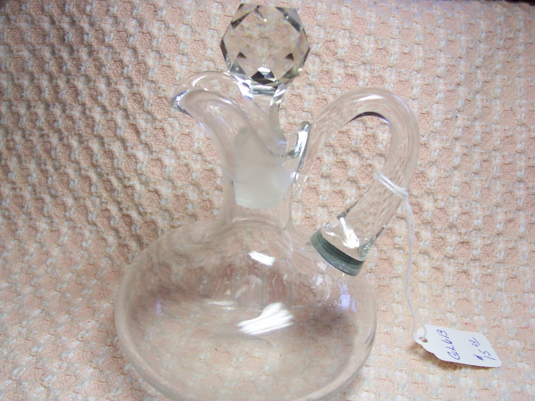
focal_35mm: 37
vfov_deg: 38.7
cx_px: 268
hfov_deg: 50.1
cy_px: 200
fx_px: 572
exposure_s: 1/45
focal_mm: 5.6
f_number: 2.8
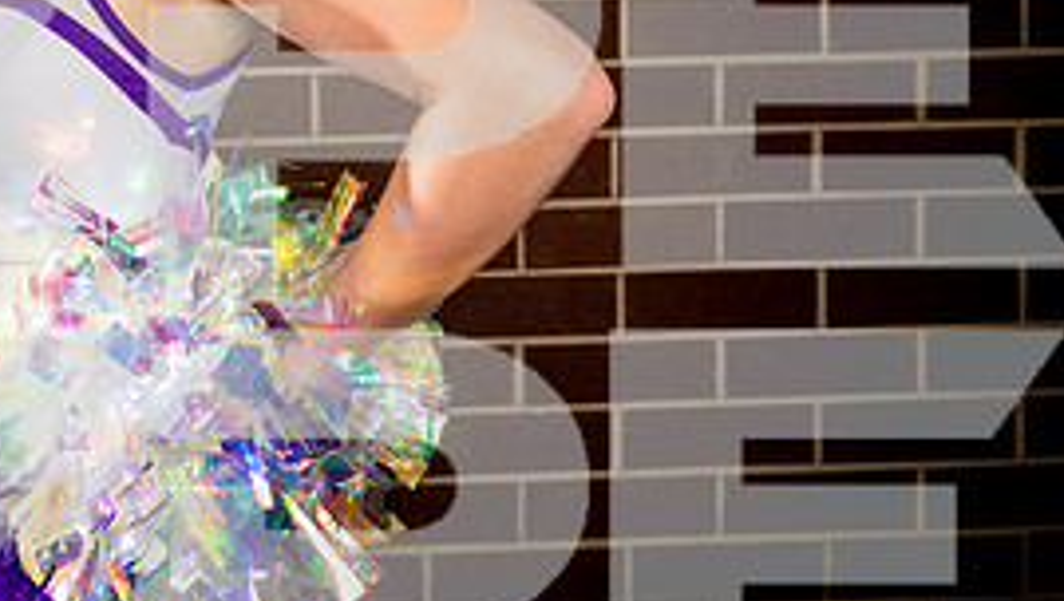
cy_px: 61
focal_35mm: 74
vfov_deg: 16.2
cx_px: 71
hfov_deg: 27.4
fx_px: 2090
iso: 400
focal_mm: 32
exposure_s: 1/250
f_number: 7.1
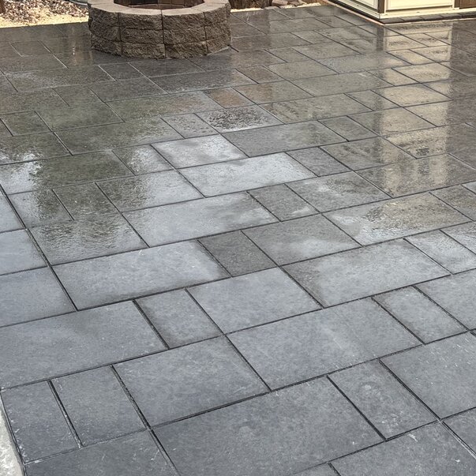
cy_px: 204
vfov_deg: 28.1
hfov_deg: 27.2
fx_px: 949
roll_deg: -3.9
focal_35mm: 61
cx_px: 429
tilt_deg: -23.0
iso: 50
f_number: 1.6
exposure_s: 1/811
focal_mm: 5.96
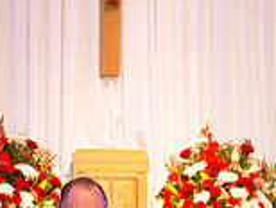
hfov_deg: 7.6
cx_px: 480
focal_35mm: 253
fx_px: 2020
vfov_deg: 5.8
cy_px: 283
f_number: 4.5
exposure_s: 1/60
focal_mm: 70
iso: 1250
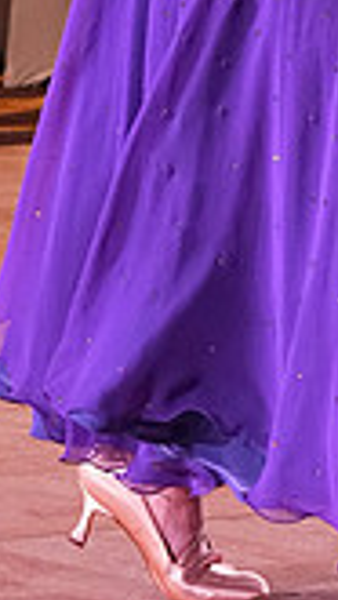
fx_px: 7573
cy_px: -353
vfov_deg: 4.5
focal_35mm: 476
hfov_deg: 2.6
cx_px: 452
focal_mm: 86
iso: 3200
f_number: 6.3
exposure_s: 1/250
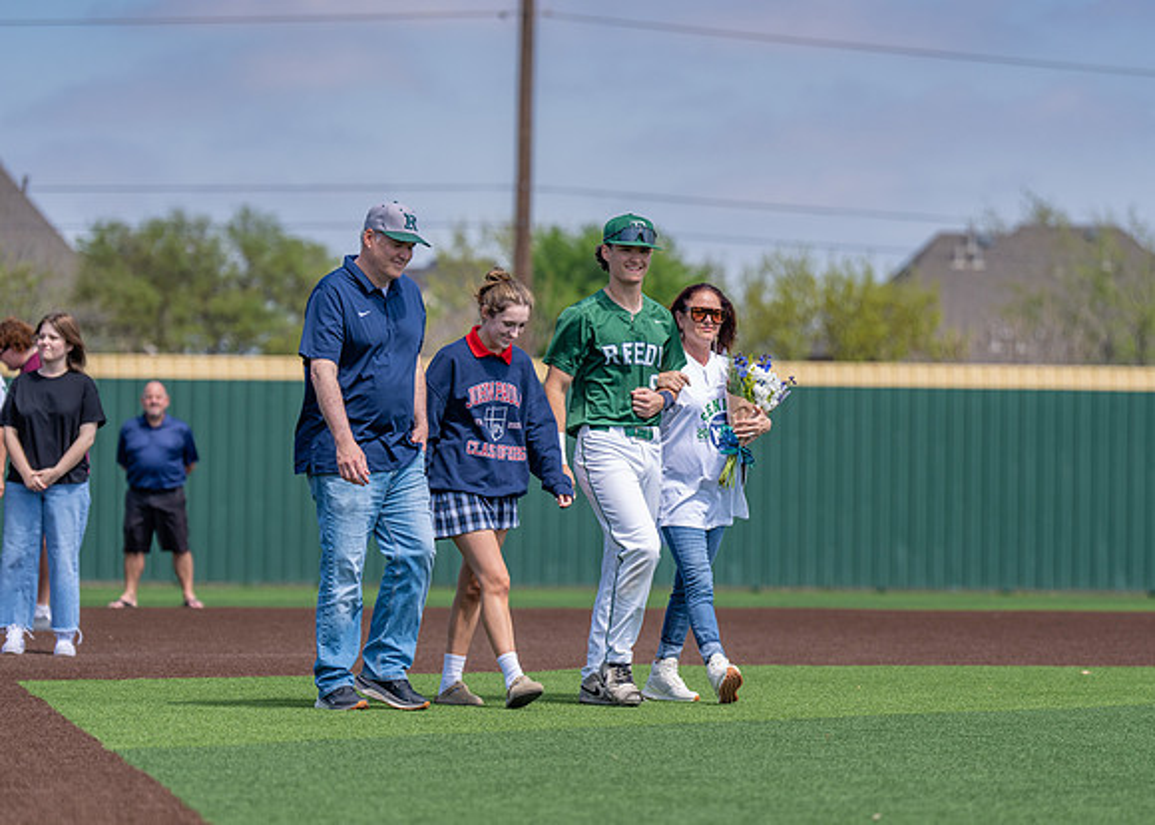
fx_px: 5490
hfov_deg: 12.0
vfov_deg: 8.6
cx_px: 596
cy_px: 435
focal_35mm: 167
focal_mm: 136
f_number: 2.8
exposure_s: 1/1600
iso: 100
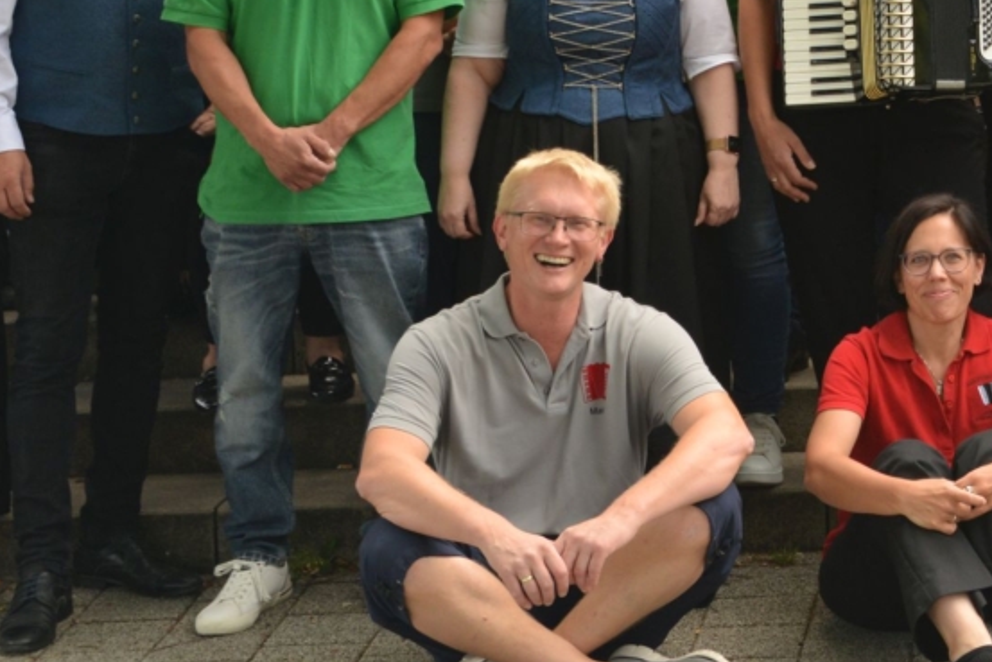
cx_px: 1245
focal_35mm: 132
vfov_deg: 10.3
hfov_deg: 14.9
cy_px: -105
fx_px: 3638
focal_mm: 38
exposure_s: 1/320
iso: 400
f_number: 4
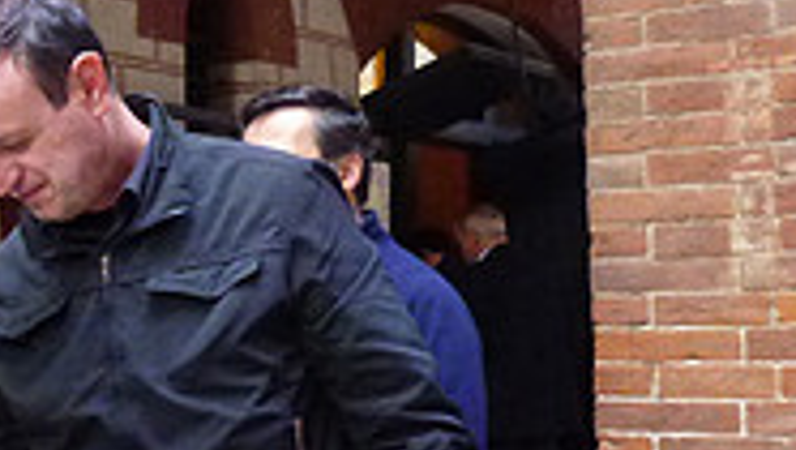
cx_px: -133
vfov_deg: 12.7
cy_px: 321
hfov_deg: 21.0
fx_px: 2007
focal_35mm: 95
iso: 800
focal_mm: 4.9
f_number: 3.3
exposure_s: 1/80
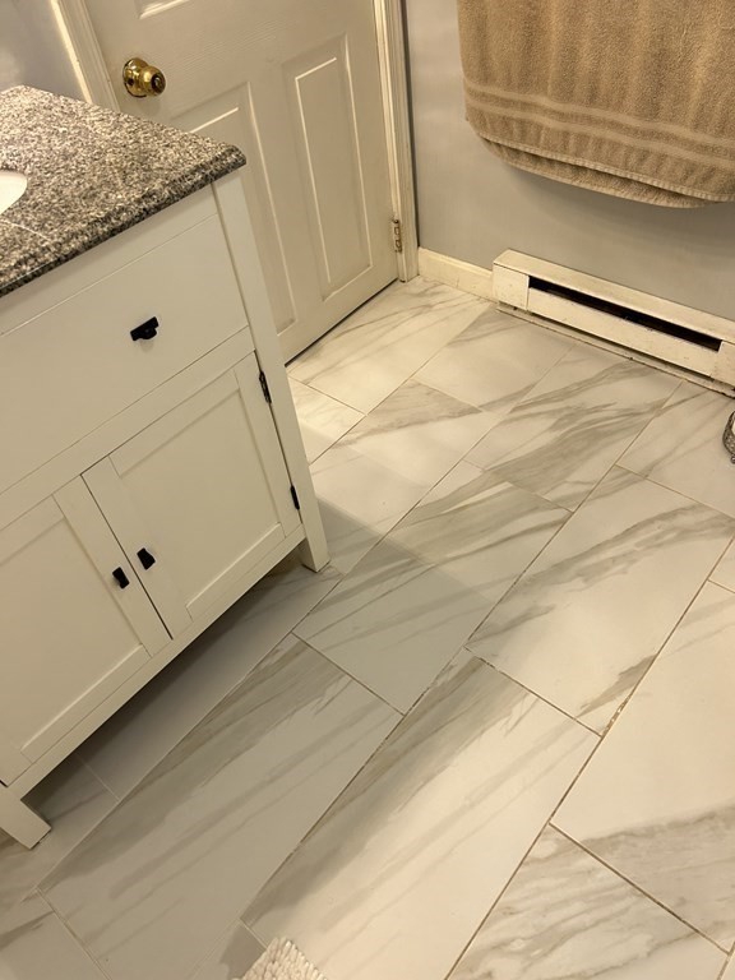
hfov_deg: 53.1
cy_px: 490
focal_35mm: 26
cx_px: 368
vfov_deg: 67.3
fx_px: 736
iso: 100
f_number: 1.5
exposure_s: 1/120
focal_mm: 5.7
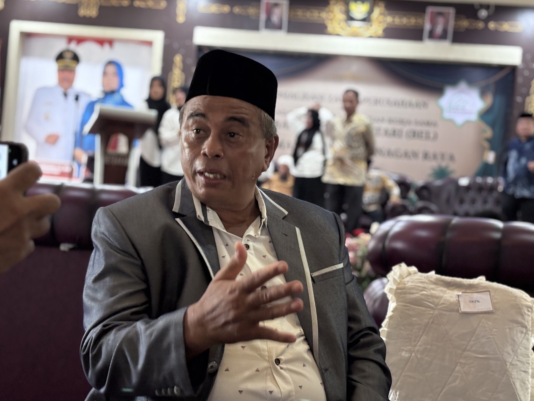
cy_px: 192
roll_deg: -5.8
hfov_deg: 33.8
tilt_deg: +1.2
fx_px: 879
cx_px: 243
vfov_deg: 25.7
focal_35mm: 57
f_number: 1.6
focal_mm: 5.96
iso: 250
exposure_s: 1/25
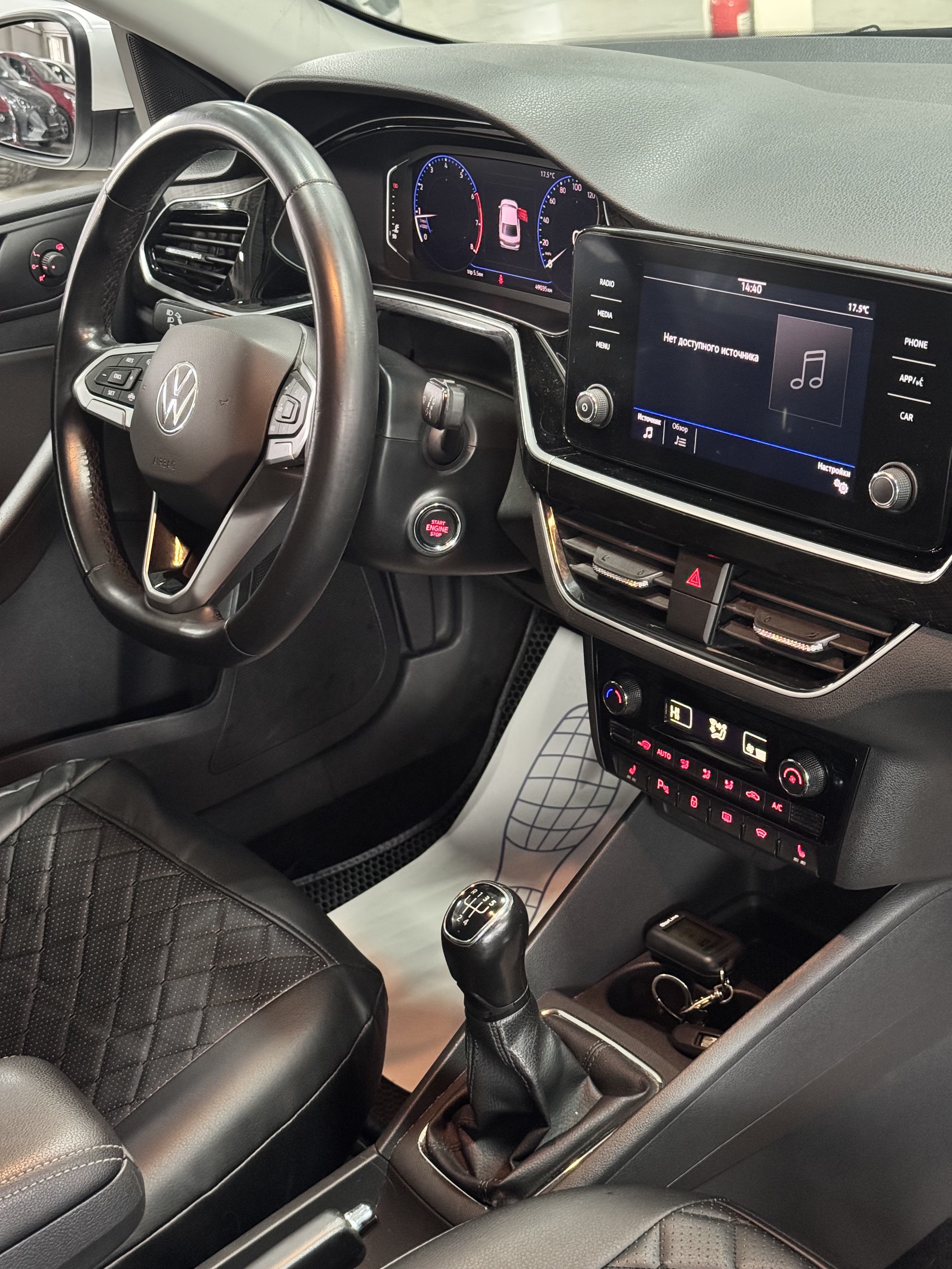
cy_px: 634
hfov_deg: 30.3
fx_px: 1760
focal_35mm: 48
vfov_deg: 39.7
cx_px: 476
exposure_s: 1/25
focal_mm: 6.76
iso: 500
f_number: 1.78
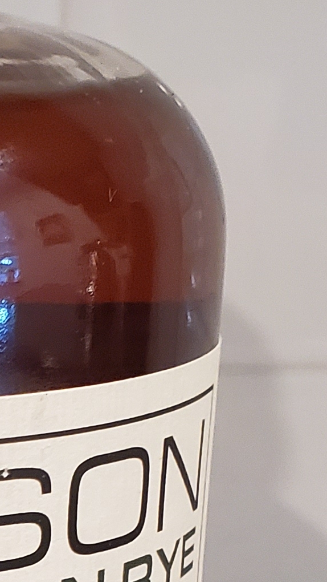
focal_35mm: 112
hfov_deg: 10.4
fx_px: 1726
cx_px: -168
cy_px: 626
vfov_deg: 18.4
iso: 500
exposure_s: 1/40
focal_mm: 4.3
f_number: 2.4
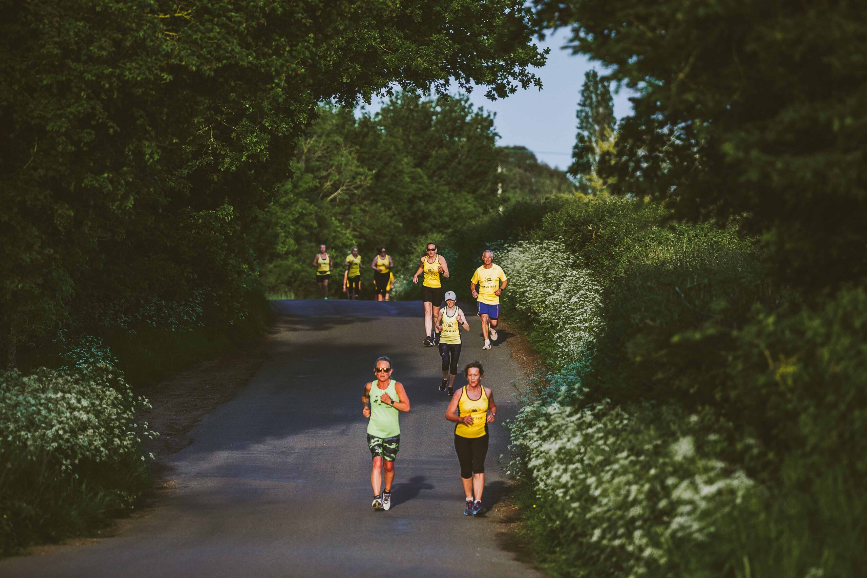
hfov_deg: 8.3
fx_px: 5948
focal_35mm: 247
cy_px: 289
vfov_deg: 5.6
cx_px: 434
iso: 500
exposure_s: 1/3200
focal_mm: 165
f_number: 2.8
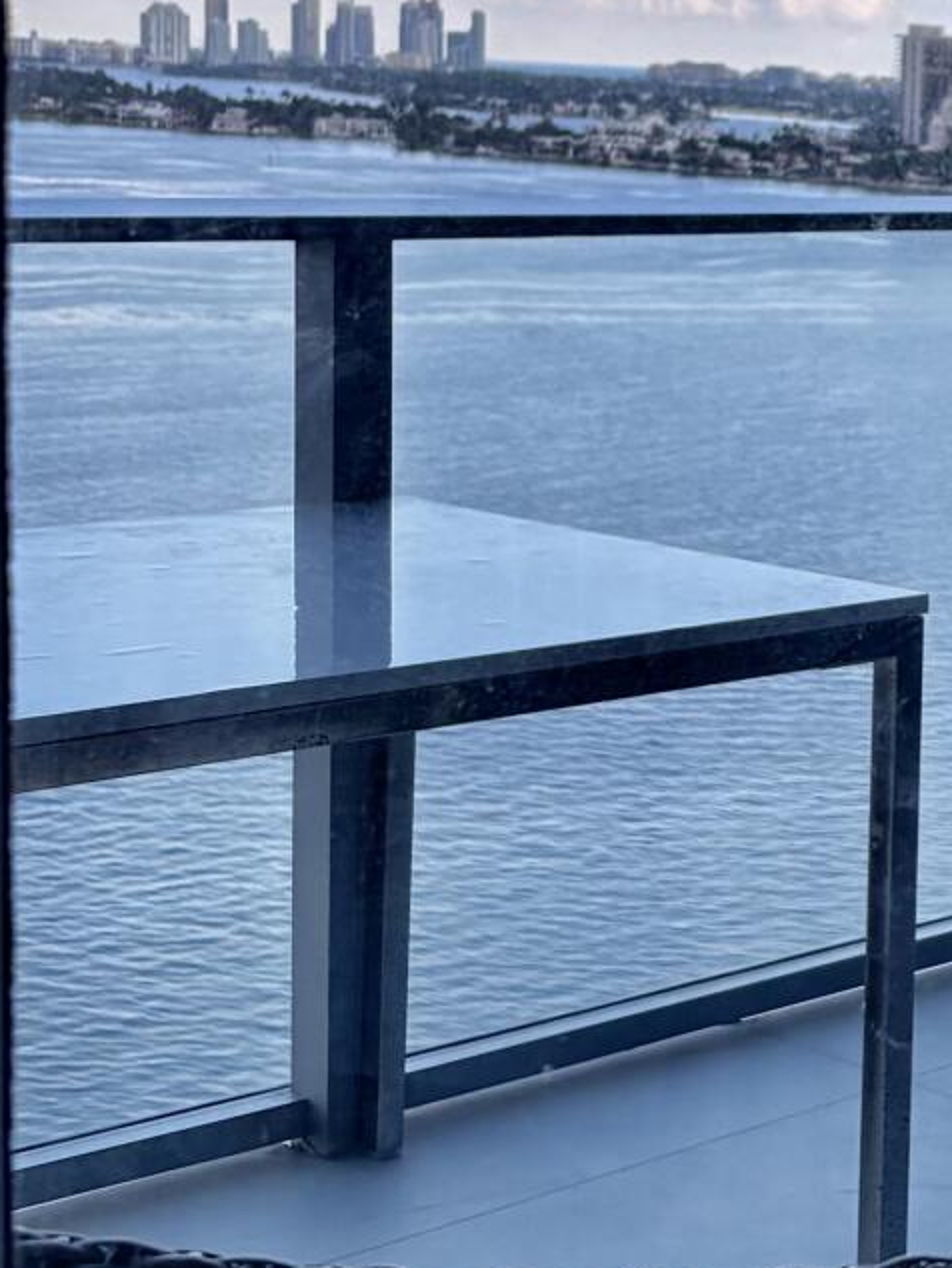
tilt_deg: -5.4
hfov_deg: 17.4
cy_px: 448
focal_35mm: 82
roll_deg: -1.9
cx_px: 1046
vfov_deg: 23.7
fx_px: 3005
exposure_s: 1/527
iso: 50
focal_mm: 5.96
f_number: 1.6
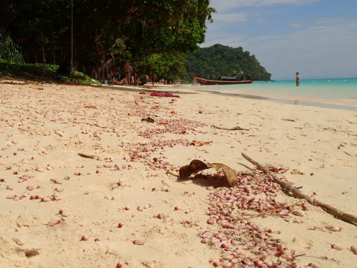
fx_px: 474
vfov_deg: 31.5
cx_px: 178
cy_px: 134
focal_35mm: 46
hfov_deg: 41.2
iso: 100
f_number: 13
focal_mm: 8.41
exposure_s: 1/200
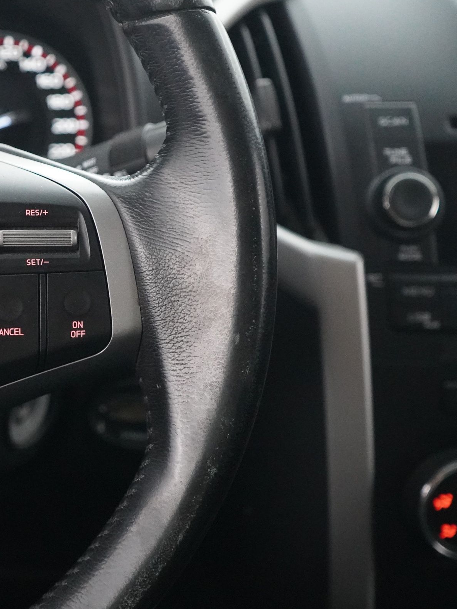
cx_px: 19
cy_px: 311
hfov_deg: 22.2
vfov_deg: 30.3
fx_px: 1127
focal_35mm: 64
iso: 6400
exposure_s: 1/15
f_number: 3.5
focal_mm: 28
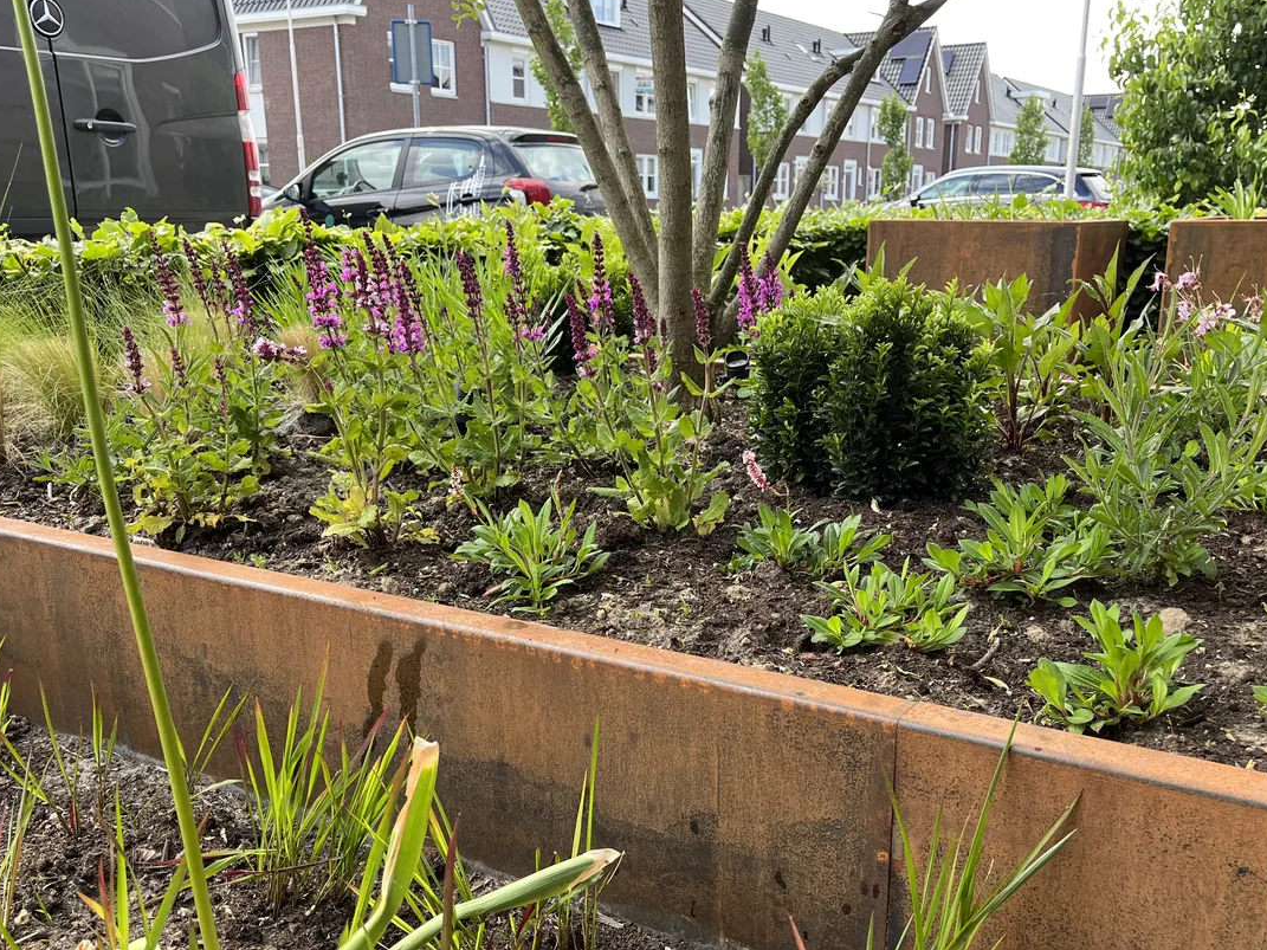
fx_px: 1244
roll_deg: -0.4
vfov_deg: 41.6
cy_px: 569
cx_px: 642
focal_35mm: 34
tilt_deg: -17.5
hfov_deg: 54.0
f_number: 1.6
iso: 50
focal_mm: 5.1
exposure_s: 1/340
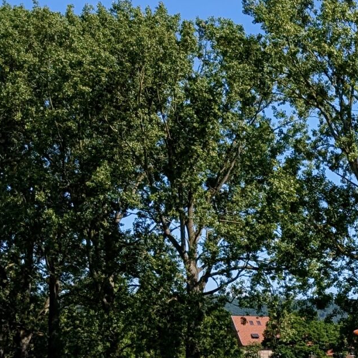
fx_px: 1018
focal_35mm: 87
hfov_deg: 16.2
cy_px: 442
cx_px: 676
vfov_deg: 18.8
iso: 22
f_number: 1.68
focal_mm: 6.9
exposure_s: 1/2268
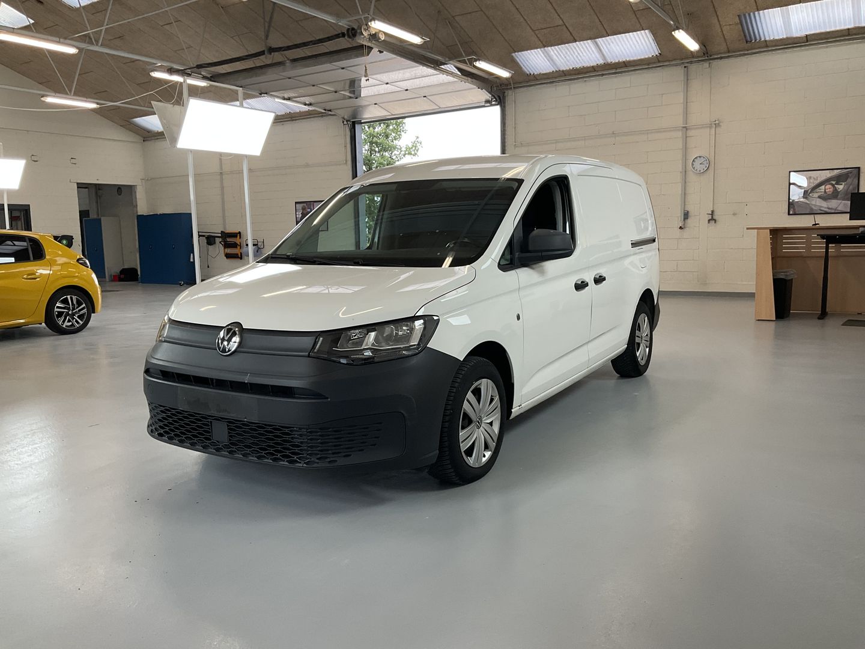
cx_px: 432
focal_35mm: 29
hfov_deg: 61.7
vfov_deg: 48.2
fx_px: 725
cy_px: 324
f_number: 1.8
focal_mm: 3
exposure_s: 1/100
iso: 50
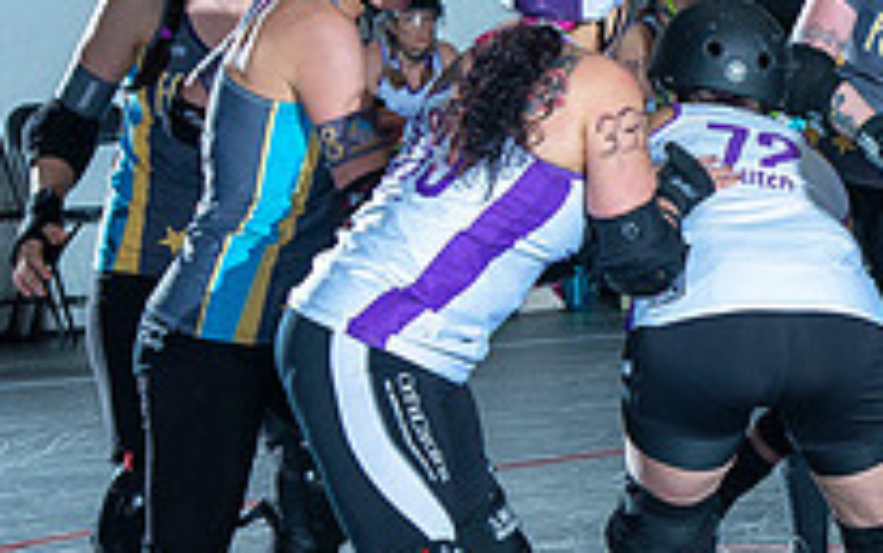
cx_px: 1165
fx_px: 7175
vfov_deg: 4.4
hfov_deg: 7.0
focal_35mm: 298
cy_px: 444
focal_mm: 100
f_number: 8
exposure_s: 1/160
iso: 800
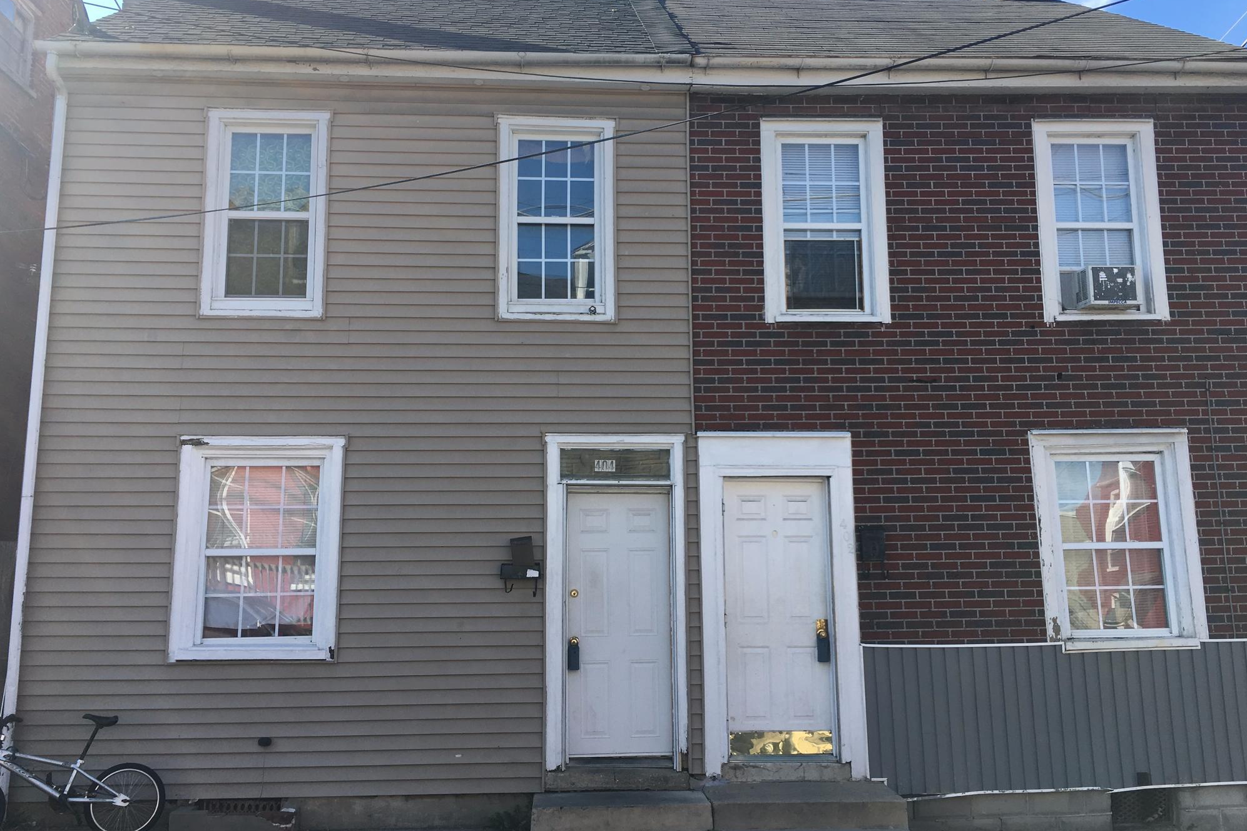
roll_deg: -0.4
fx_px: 1074
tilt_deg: +10.2
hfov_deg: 60.3
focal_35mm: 31
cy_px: 402
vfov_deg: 42.3
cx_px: 630
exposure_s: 1/530
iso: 25
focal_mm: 4.15
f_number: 2.2
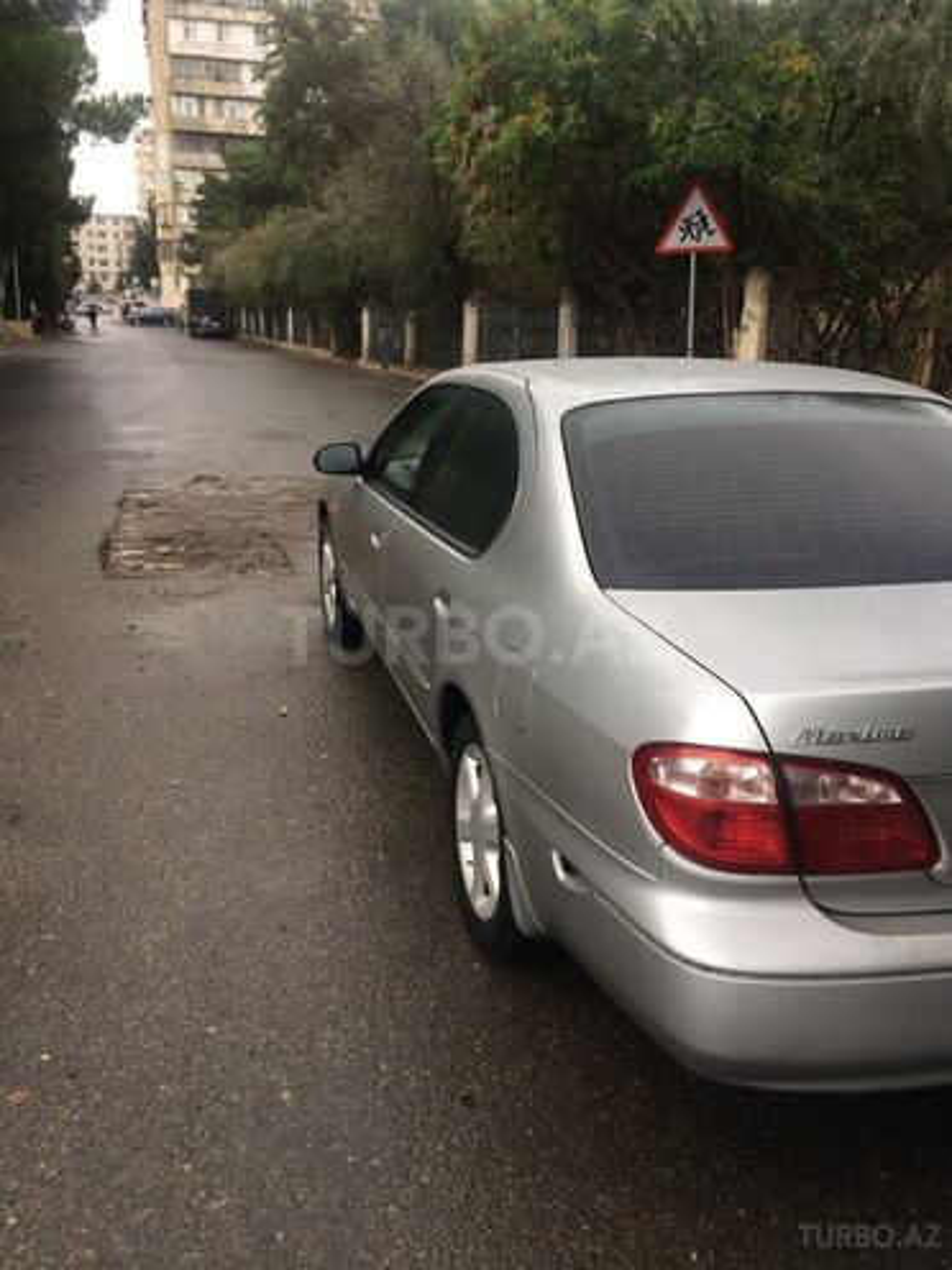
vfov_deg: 61.7
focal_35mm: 29
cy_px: 635
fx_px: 1063
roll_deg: -0.7
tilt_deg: -15.0
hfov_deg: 48.2
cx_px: 476
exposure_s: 1/50
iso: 40
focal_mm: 4.15
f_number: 2.2
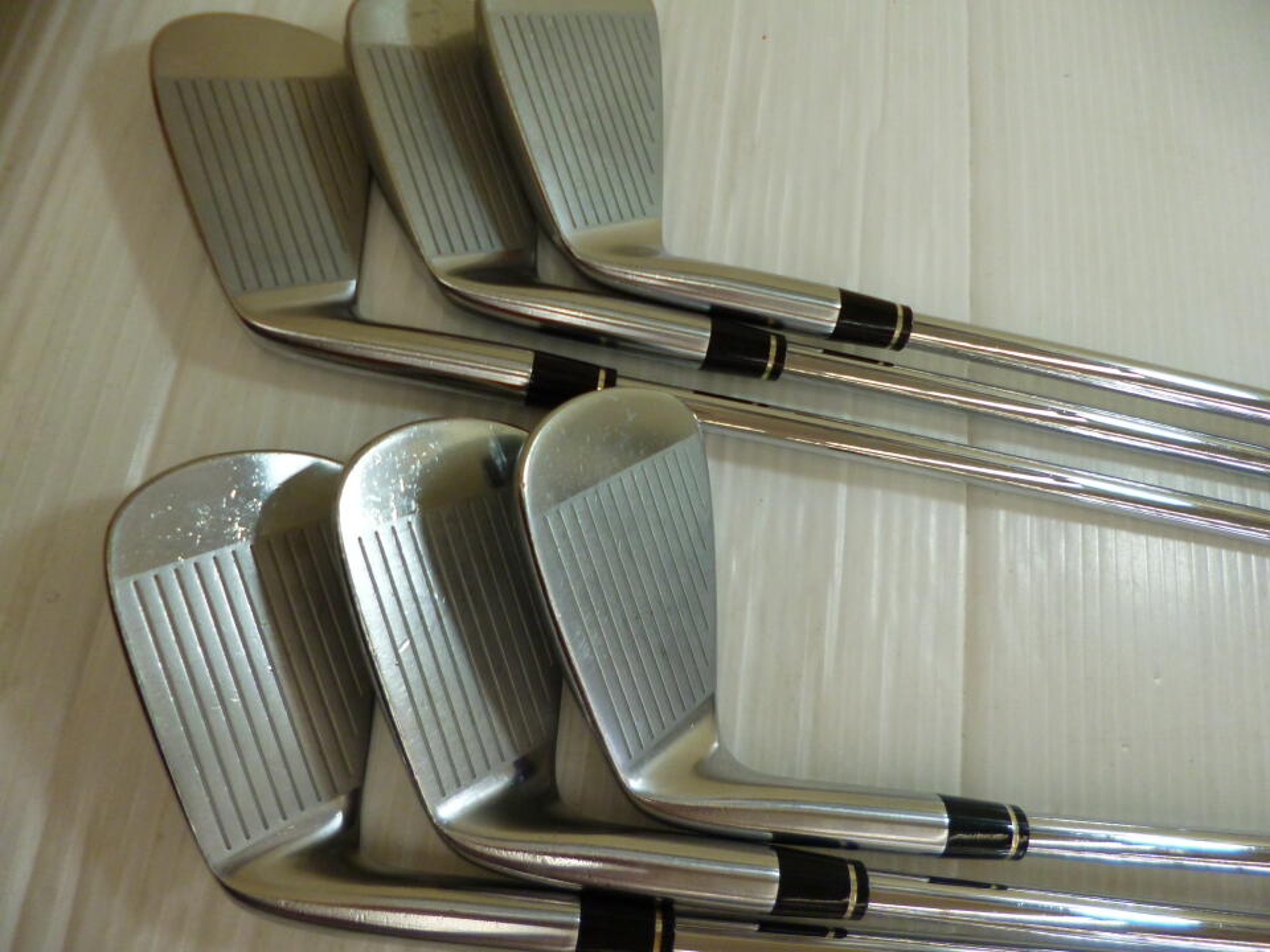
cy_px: 476
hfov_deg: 71.6
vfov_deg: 56.8
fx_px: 881
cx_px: 635
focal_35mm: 24
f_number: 2.5
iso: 250
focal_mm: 4.3
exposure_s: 1/250
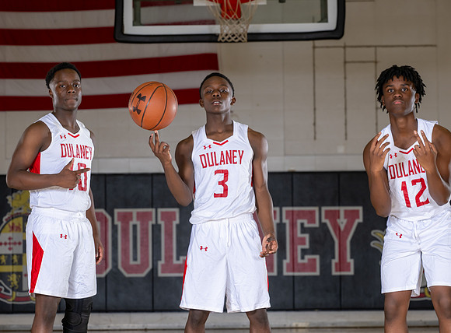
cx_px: 189
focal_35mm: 105
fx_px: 1358
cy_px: 168
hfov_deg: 18.8
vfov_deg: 14.0
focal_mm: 93
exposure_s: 1/125
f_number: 5.6
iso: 400
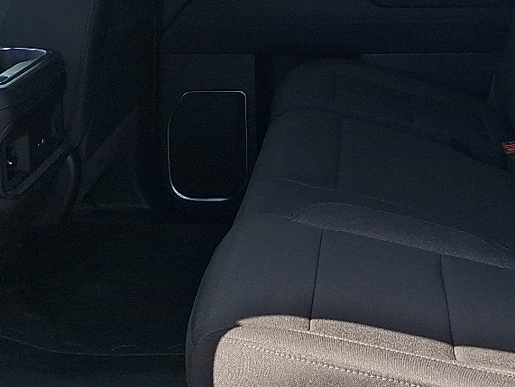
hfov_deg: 27.0
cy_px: 47
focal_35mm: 70
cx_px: 441
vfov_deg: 20.6
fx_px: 1042
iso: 30
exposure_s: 1/833
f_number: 1.8
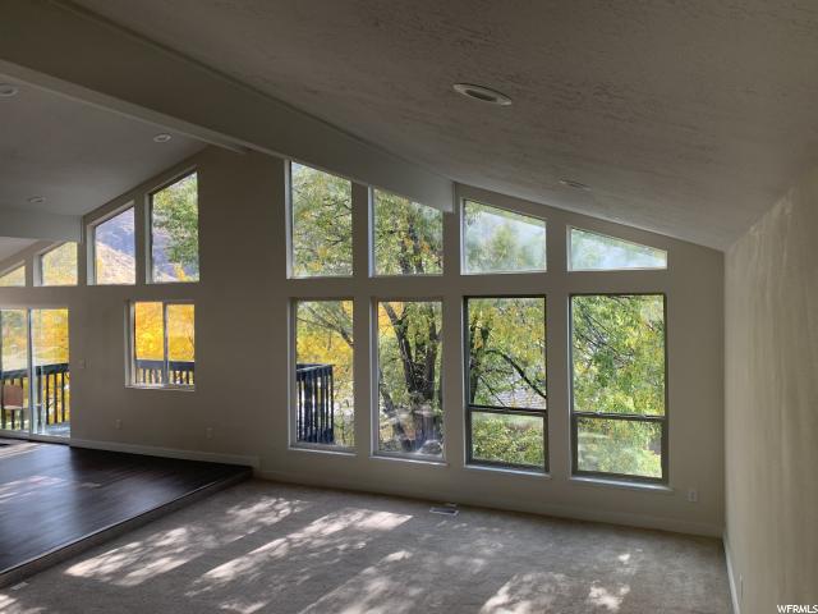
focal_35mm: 26
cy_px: 307
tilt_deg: -1.6
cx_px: 409
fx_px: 614
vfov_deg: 53.1
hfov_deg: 67.3
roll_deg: +1.1
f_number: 1.8
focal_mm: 4.25
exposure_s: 1/122
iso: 32
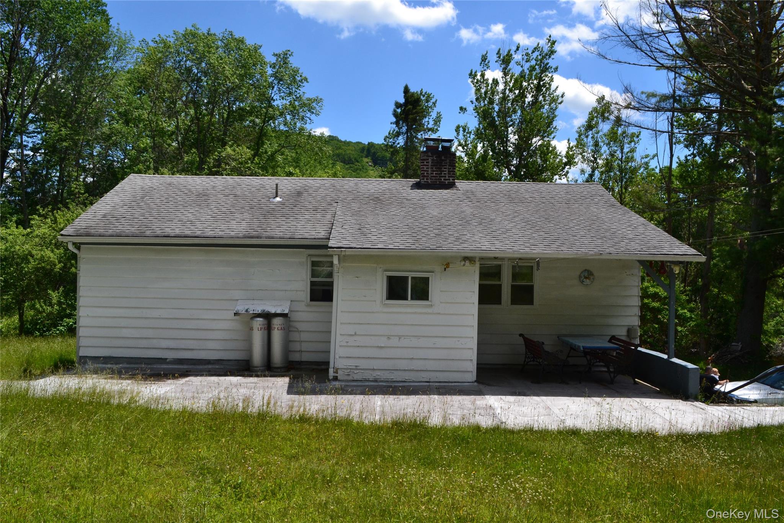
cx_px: 392
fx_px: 653
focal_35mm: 30
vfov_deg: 43.6
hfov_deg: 61.9
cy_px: 262
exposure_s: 1/400
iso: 400
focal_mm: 20
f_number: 11
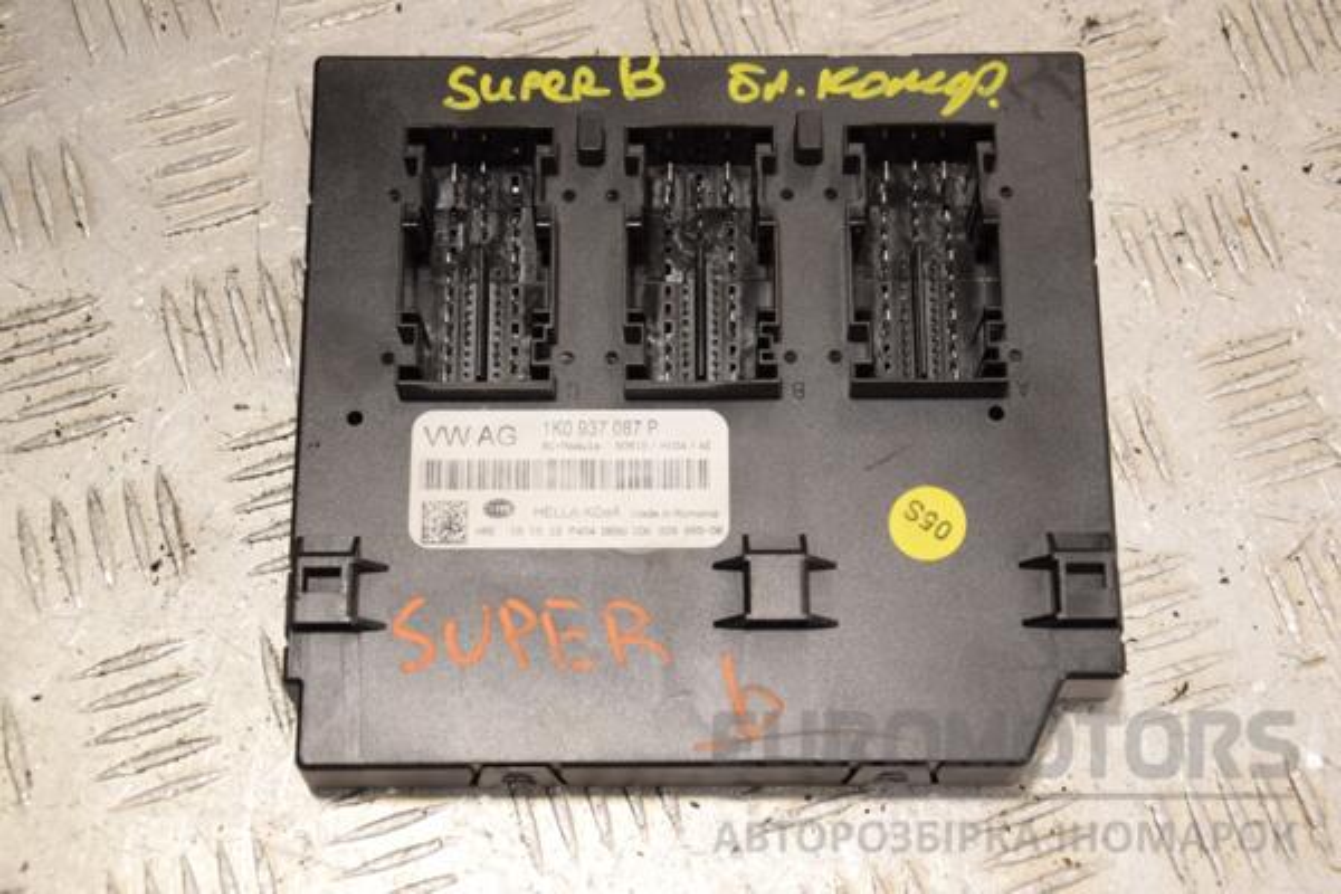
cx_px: 670
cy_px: 447
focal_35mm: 63
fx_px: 2347
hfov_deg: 31.9
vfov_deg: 21.6
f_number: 5.6
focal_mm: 42
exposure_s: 1/125
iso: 400
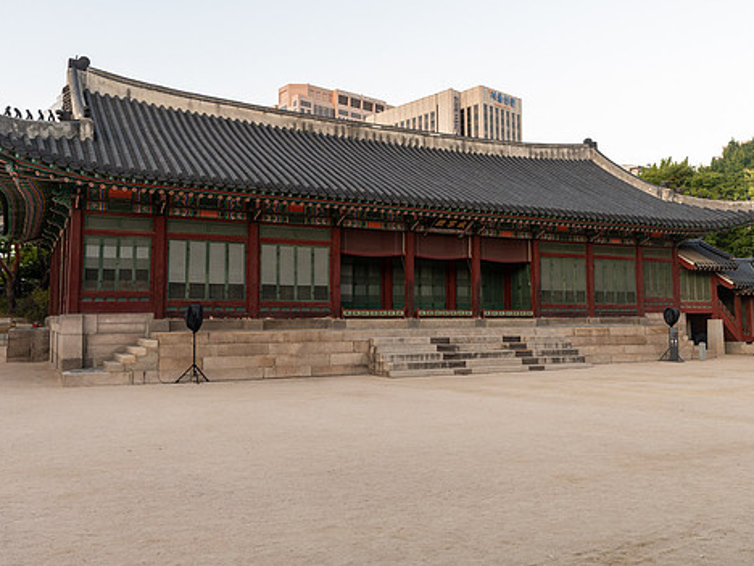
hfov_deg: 58.3
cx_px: 382
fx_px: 675
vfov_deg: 45.4
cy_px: 262
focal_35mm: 31
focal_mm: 26
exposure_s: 1/60
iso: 640
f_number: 5
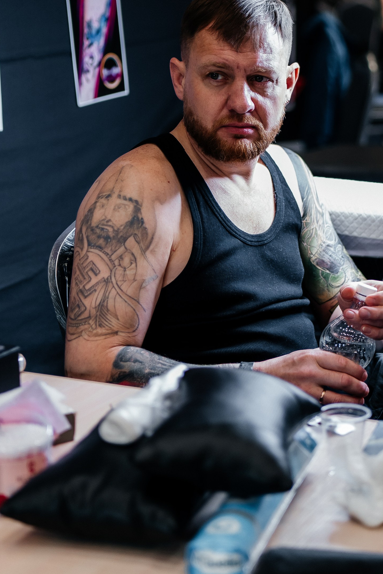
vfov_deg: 23.8
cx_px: 283
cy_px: 185
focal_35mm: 85
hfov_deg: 16.0
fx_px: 1357
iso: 640
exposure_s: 1/100
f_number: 1.8
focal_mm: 45
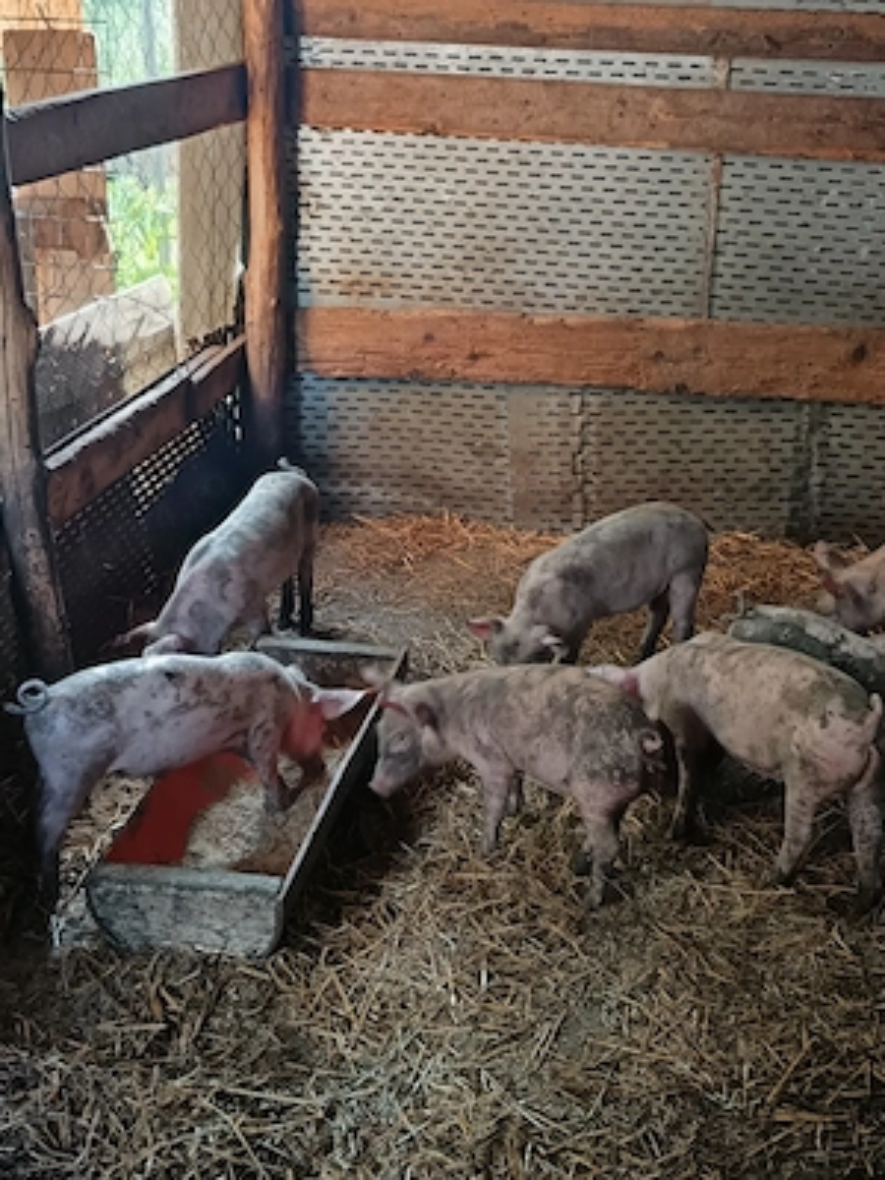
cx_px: 442
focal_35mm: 47
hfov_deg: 30.9
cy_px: 590
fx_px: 1602
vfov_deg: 40.4
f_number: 1.75
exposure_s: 1/25
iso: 1119
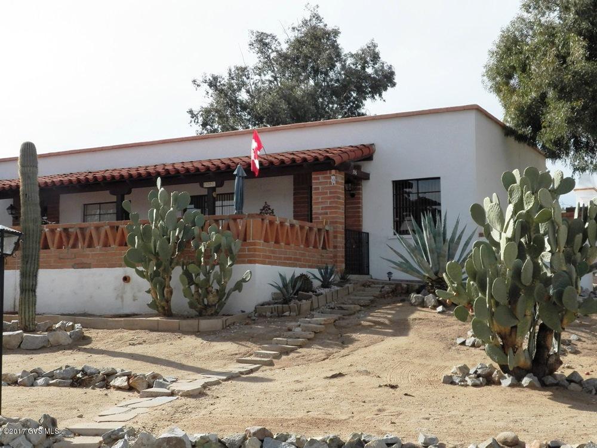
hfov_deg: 38.2
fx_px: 862
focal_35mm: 50
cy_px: 224
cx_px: 298
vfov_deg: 29.1
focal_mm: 8.9
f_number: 4
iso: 125
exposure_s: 1/1600
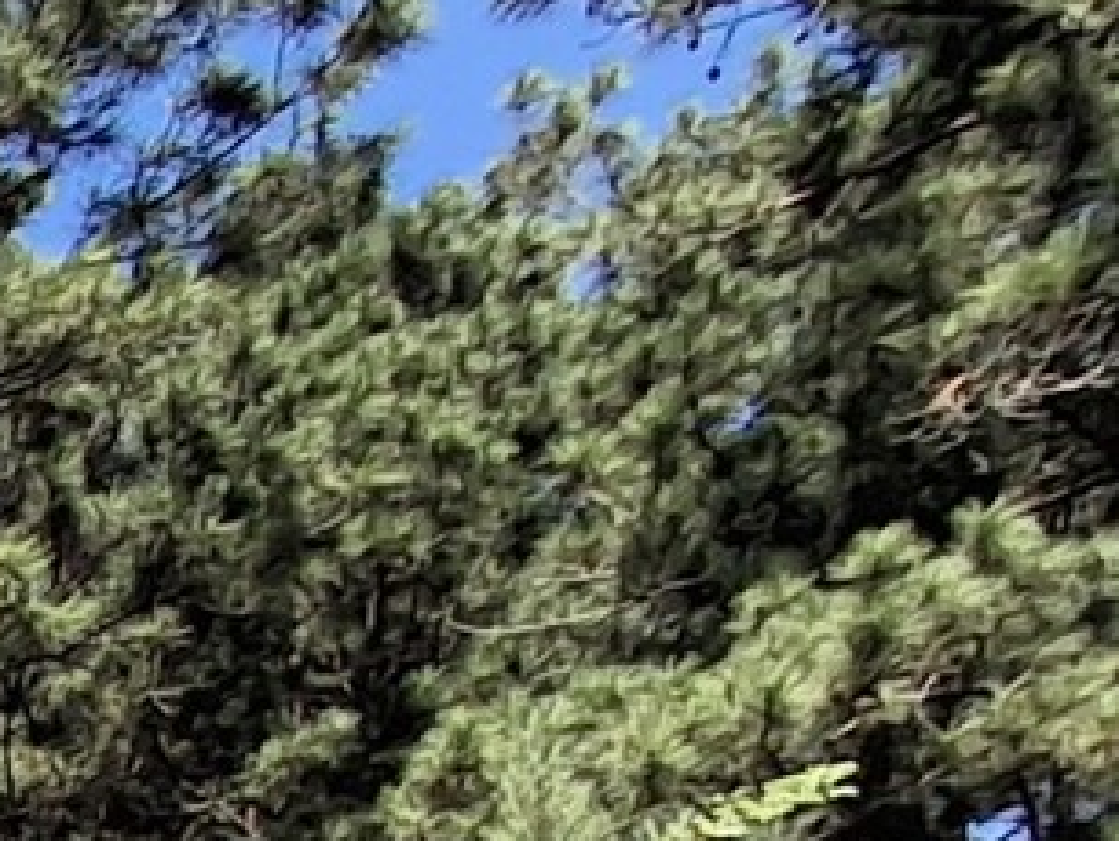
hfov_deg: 12.0
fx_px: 3462
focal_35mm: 107
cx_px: -2000
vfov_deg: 11.0
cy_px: 2194
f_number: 2.2
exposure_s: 1/786
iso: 40
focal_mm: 1.64
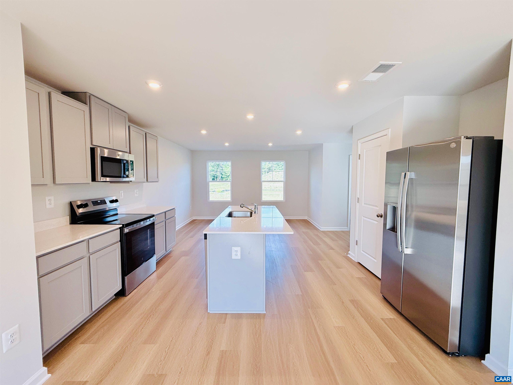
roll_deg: -1.4
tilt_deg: -2.8
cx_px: 256
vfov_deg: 85.7
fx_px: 207
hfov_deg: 102.1
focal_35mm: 14
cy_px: 192
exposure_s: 1/120
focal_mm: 2.22
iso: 64
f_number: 2.2
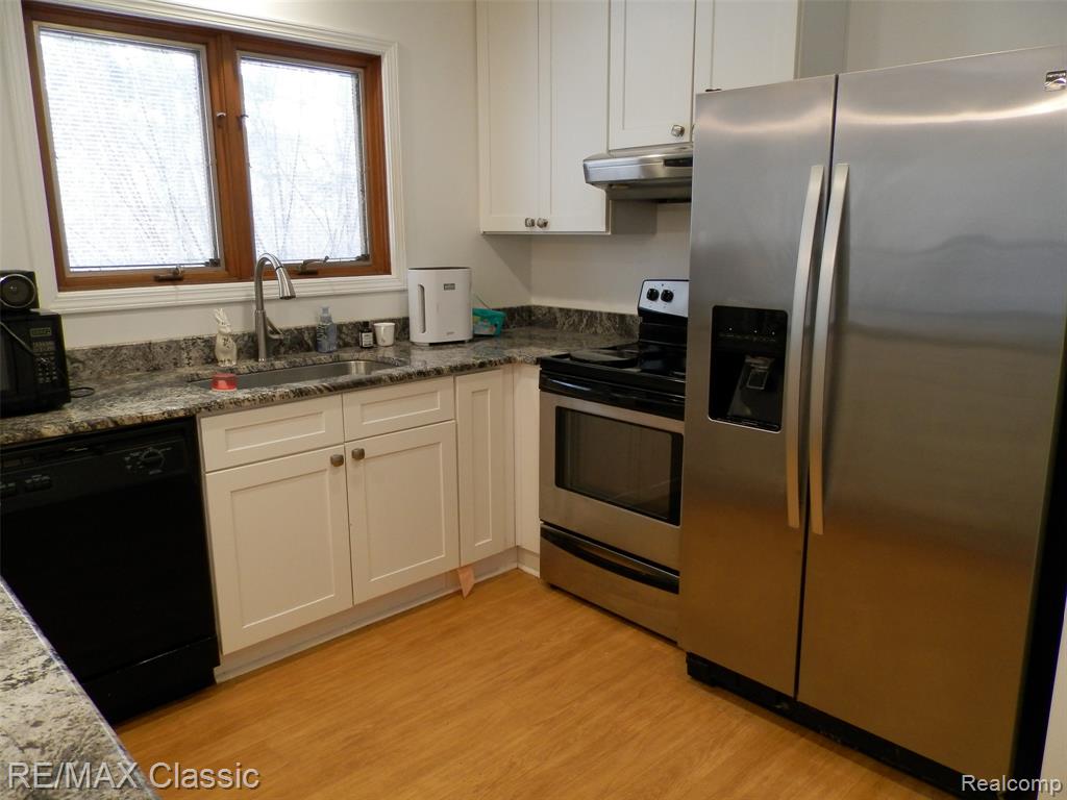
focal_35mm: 25
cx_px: 534
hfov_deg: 69.4
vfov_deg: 54.9
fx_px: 771
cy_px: 400
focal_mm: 4.5
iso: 160
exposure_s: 1/30
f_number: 3.1
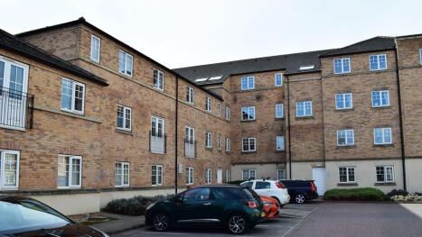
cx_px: 208
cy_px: 140
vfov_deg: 36.6
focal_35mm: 32
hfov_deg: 61.0
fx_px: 358
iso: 400
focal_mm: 20
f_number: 11
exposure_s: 1/400
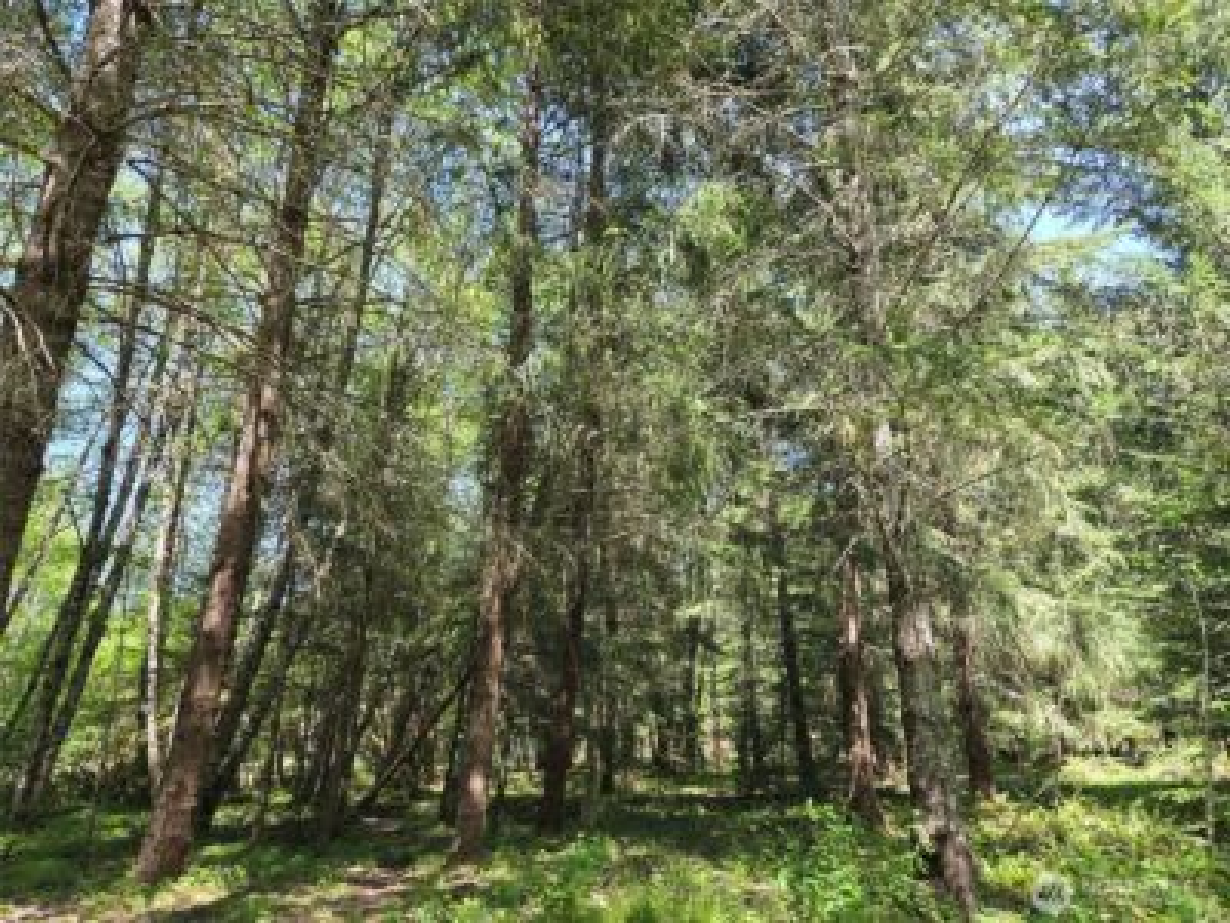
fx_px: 817
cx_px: 615
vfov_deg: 58.9
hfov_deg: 73.9
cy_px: 462
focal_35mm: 23
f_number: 1.8
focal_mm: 5.4
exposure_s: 1/180
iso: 40
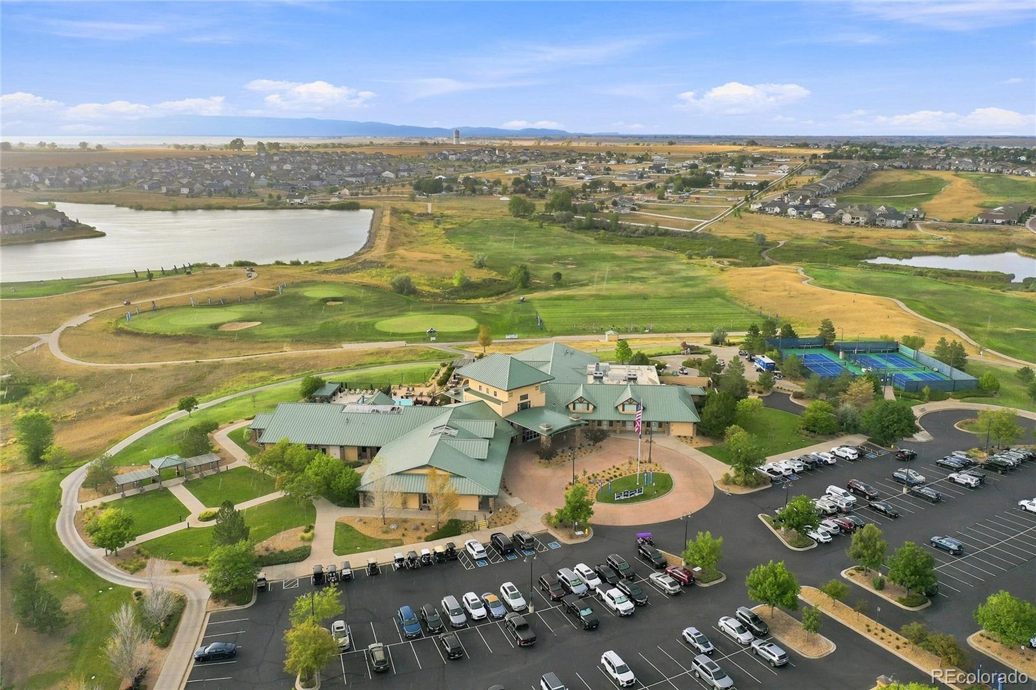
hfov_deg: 65.5
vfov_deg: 46.4
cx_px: 518
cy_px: 345
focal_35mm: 28
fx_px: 806
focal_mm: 10.3
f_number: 5
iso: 100
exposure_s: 1/240
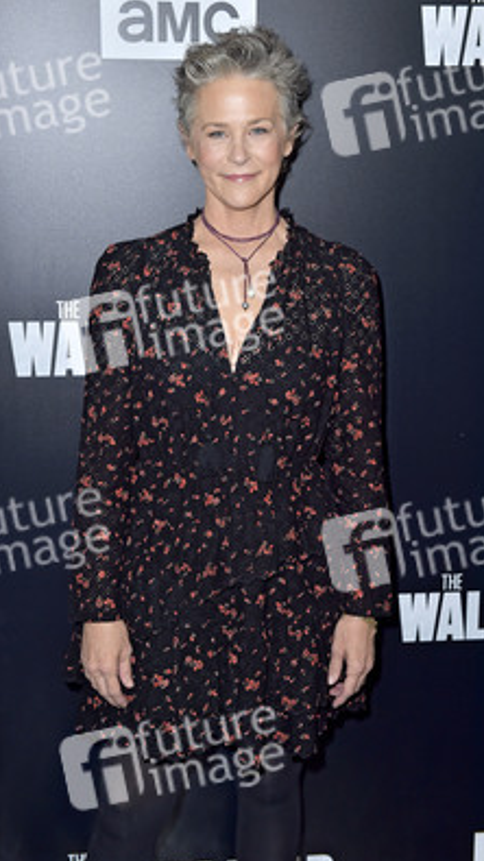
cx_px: 237
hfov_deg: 23.5
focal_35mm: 51
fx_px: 1164
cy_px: 432
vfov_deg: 40.6
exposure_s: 1/200
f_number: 5
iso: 500
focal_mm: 48
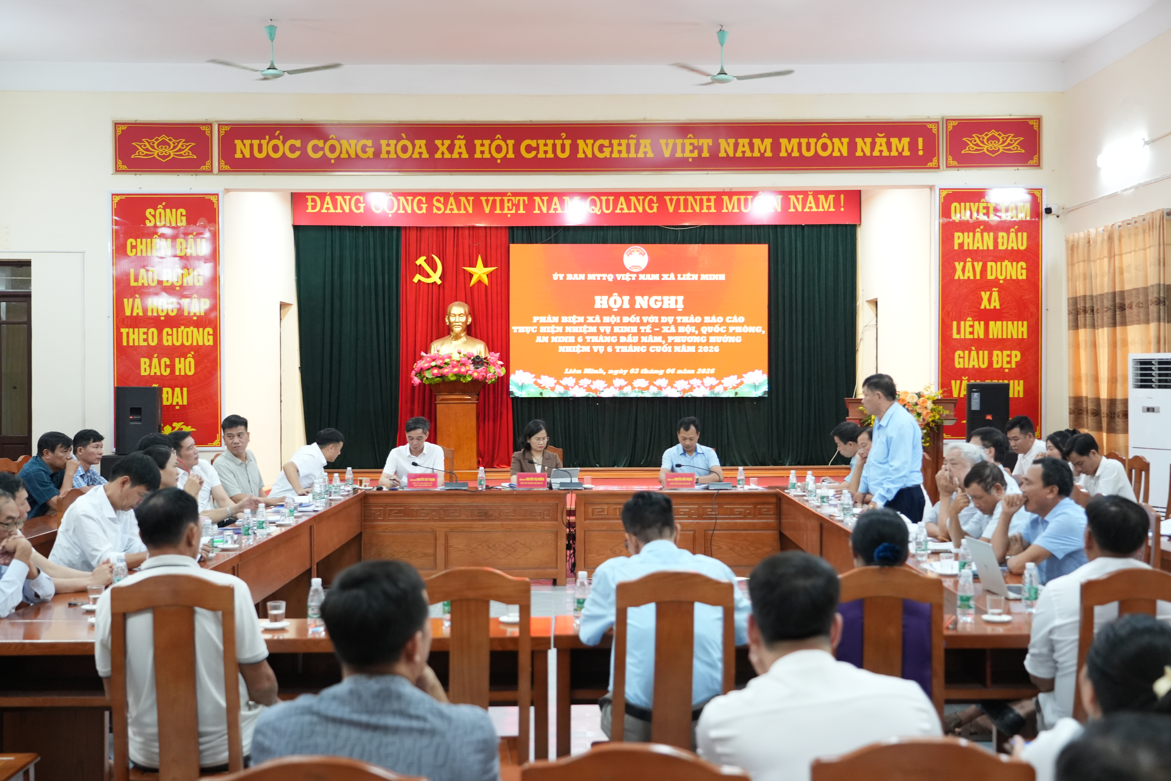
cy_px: 390
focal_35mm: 42
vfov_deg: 31.9
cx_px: 586
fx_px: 1366
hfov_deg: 46.4
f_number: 4
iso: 4000
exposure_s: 1/125
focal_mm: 42
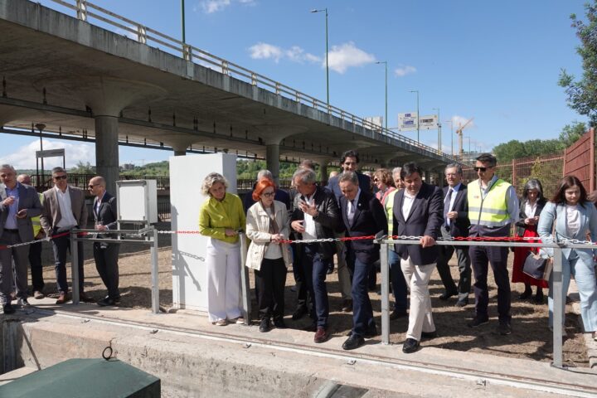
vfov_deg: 49.6
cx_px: 298
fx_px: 431
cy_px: 199
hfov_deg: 69.4
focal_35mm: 26
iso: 100
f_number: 4
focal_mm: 9.63
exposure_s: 1/800
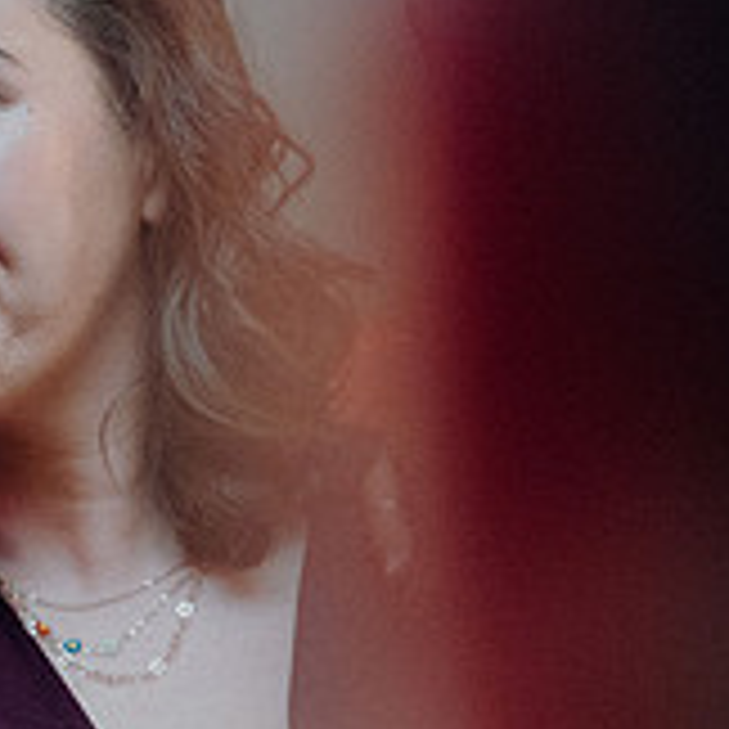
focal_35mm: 170
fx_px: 4050
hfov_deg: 10.0
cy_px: 394
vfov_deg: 10.3
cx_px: -324
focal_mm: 56
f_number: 3.5
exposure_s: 1/160
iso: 3200
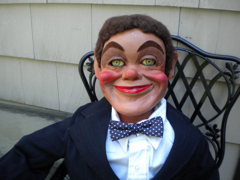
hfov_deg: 52.6
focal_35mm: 35
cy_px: 90
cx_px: 120
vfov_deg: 40.7
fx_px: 243
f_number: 3.1
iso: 128
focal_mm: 6.3
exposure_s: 1/55.5
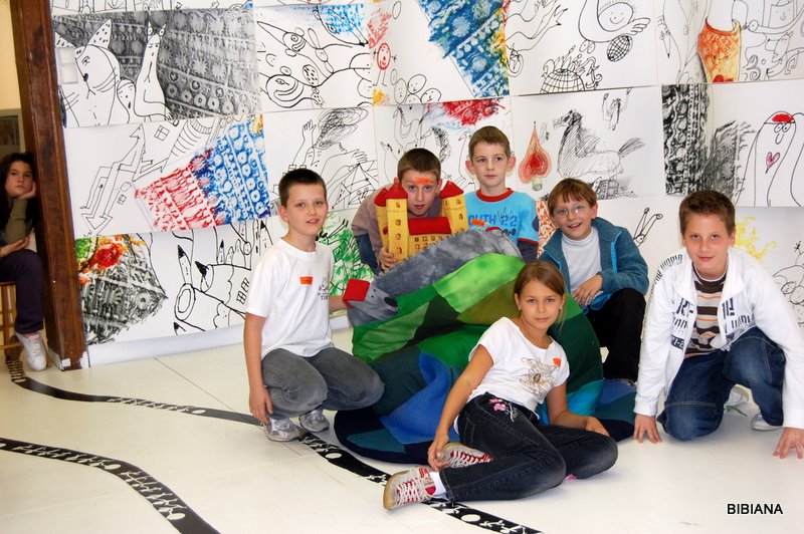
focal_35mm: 52
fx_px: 1172
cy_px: 267
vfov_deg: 25.7
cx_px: 402
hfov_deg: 37.9
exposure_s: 1/60
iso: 400
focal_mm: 35
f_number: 4.8
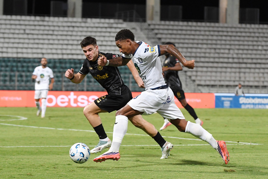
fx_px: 916
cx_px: 134
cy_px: 90
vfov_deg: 11.1
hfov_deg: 16.7
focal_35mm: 123
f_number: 2.8
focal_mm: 82
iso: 2500
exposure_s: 1/1000
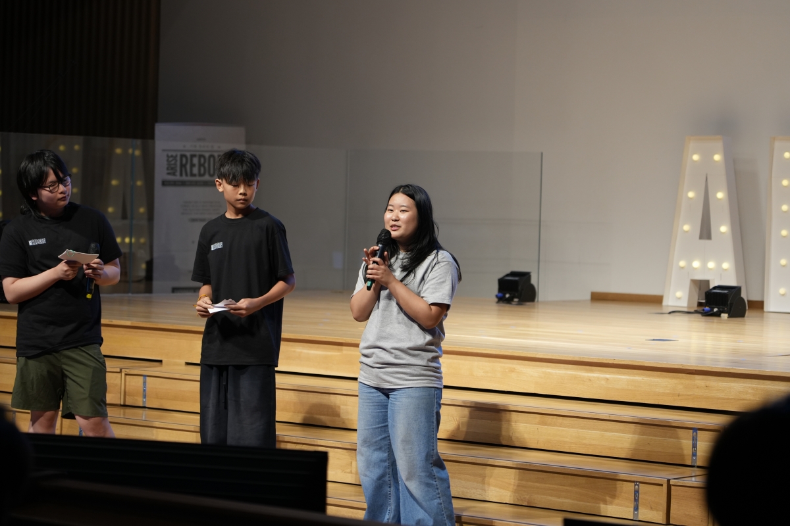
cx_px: 395
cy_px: 263
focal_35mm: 105
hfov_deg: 19.5
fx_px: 2304
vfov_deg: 13.0
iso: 1000
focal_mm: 105
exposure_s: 1/125
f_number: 4
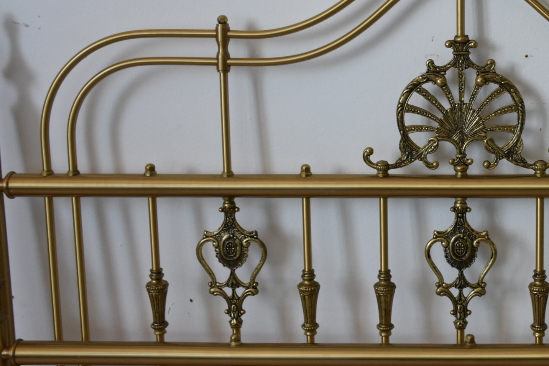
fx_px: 900
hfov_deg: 32.5
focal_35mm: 59
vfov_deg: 22.9
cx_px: 478
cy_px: 128
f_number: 5
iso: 800
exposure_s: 1/125
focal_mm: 22
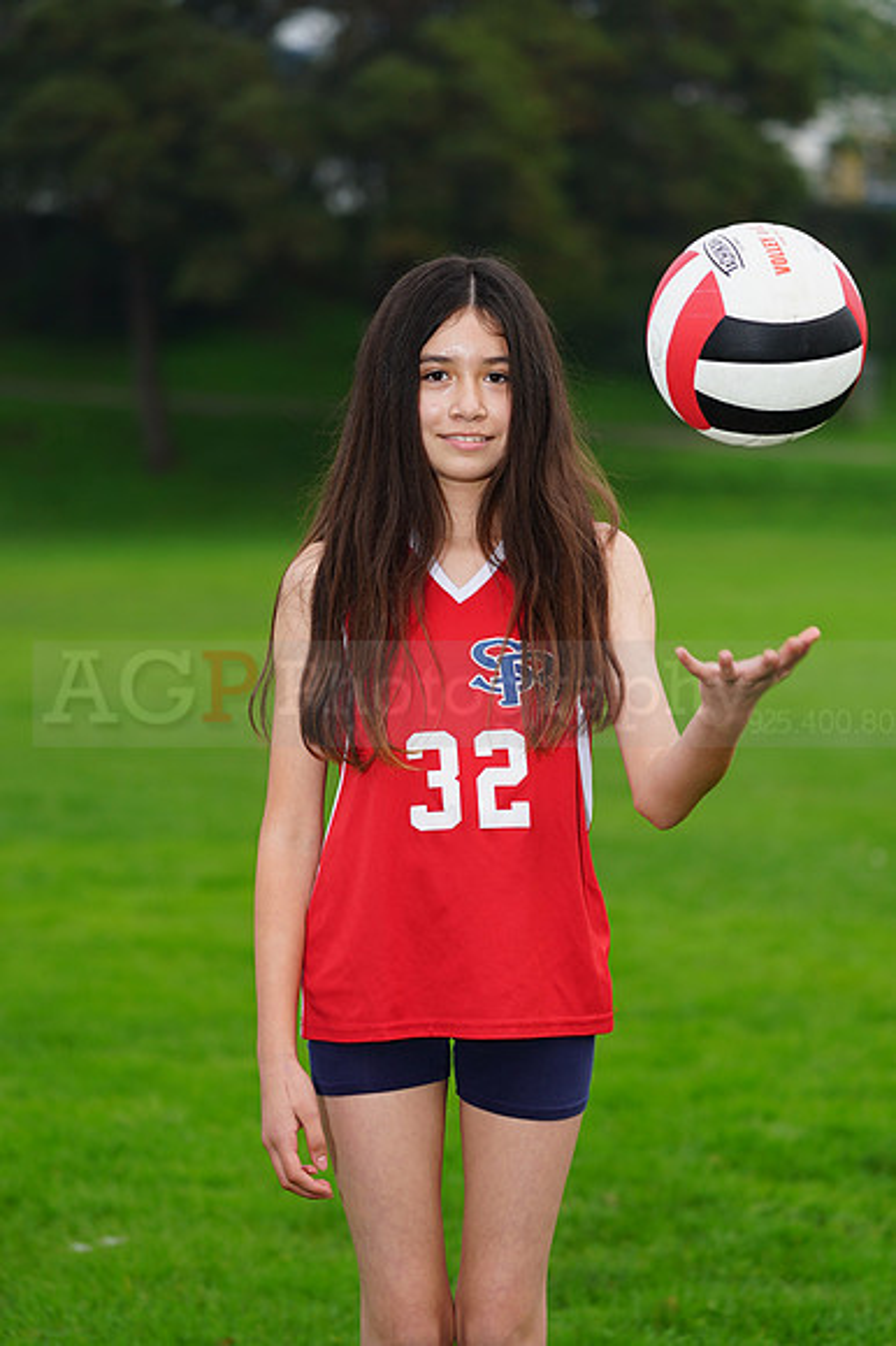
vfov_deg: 13.2
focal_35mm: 156
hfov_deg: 8.8
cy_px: 673
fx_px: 5831
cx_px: 448
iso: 200
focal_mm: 156
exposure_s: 1/160
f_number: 5
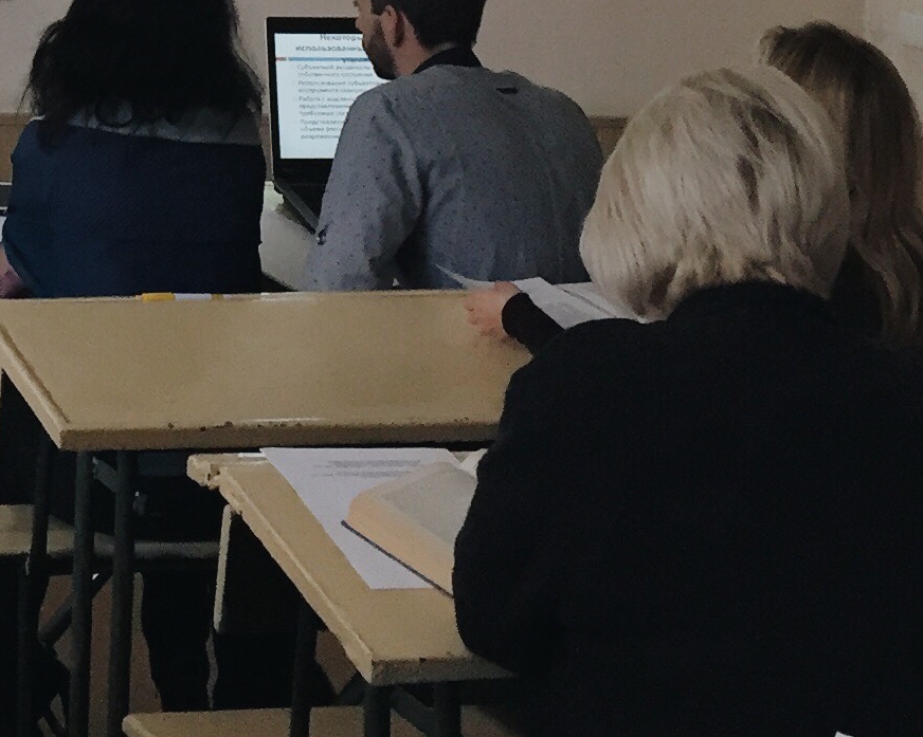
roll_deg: -0.5
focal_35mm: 106
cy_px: -412
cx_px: -173
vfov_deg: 13.6
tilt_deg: +2.2
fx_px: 2895
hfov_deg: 17.3
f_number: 2.2
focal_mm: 4.15
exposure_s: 1/33
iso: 50
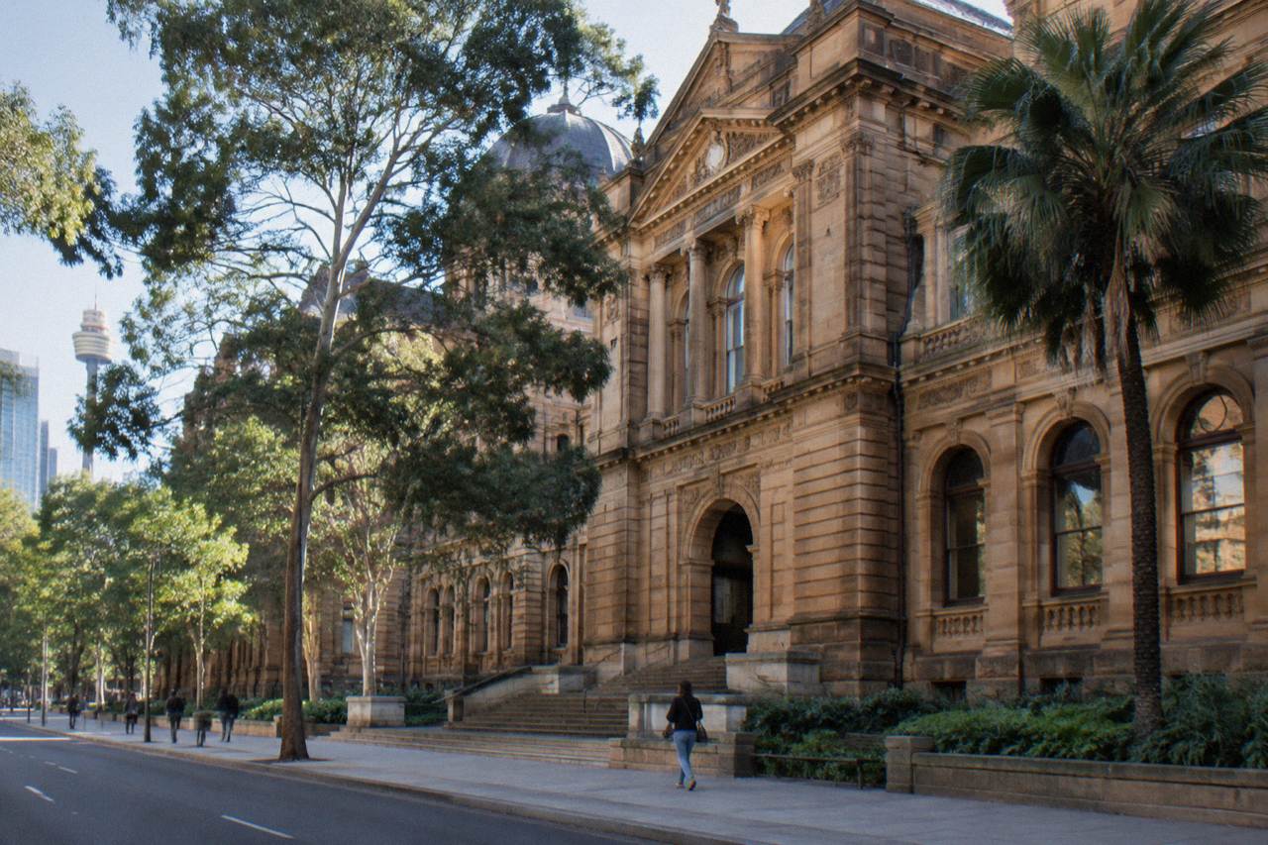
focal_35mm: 35
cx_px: 634
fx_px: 1233
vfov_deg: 37.8
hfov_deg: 54.4
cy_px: 422
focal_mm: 35
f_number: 5
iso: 500
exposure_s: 1/1250
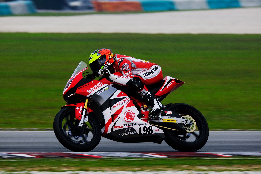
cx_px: 130
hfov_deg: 3.4
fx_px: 4350
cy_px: 87
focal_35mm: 600
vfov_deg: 2.3
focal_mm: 400
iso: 400
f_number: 10
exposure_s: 1/640
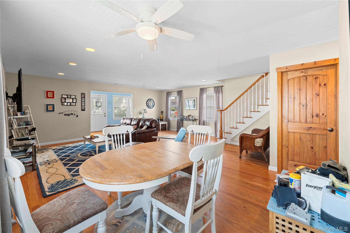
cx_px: 175
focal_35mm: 14
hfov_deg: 104.3
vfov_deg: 81.2
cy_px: 116
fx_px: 136
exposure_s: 1/2
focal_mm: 14
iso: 320
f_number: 10
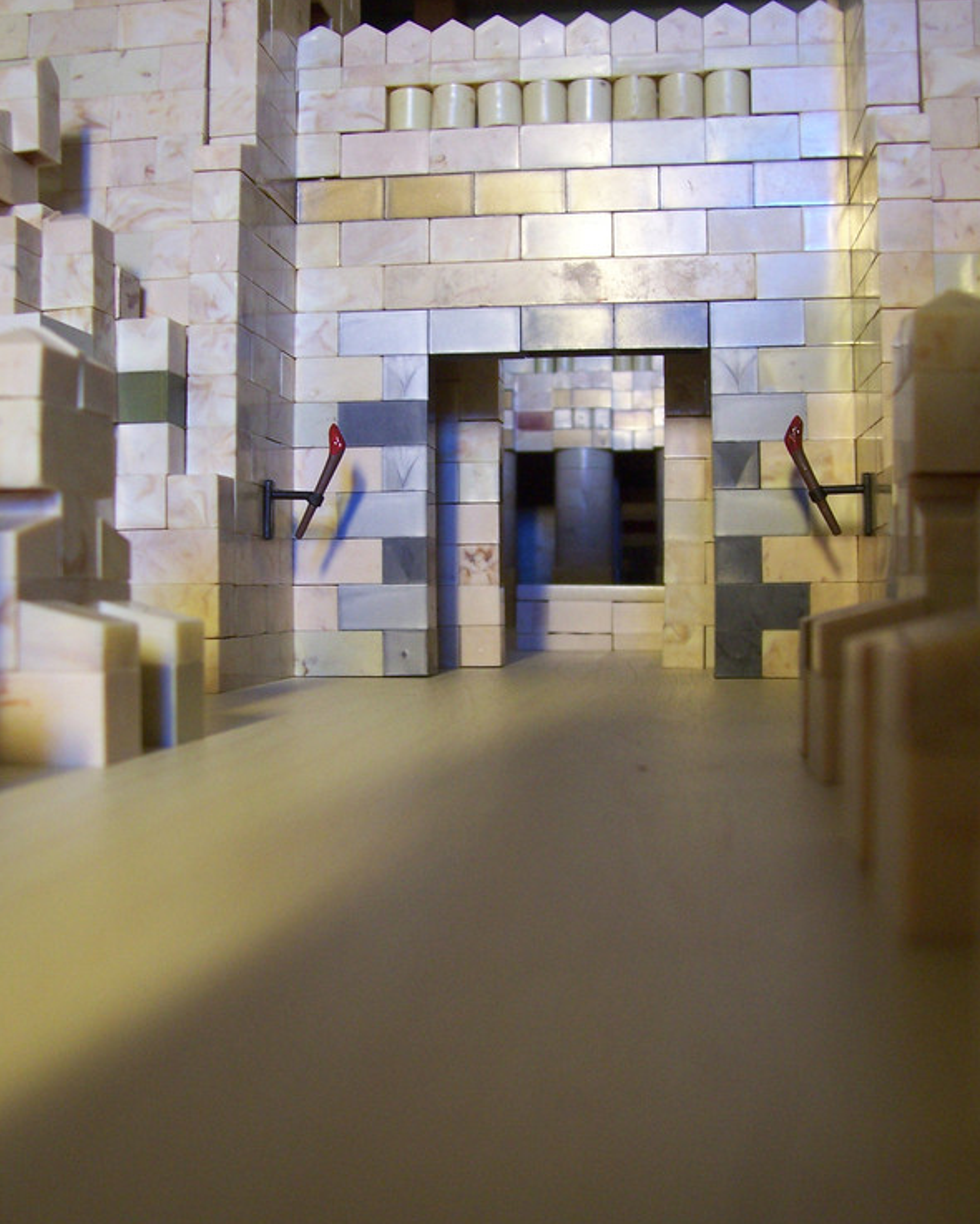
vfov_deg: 50.3
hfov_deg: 41.2
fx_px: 1305
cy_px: 590
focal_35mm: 36
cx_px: 485
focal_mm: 5.6
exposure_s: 1/20
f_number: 2.7
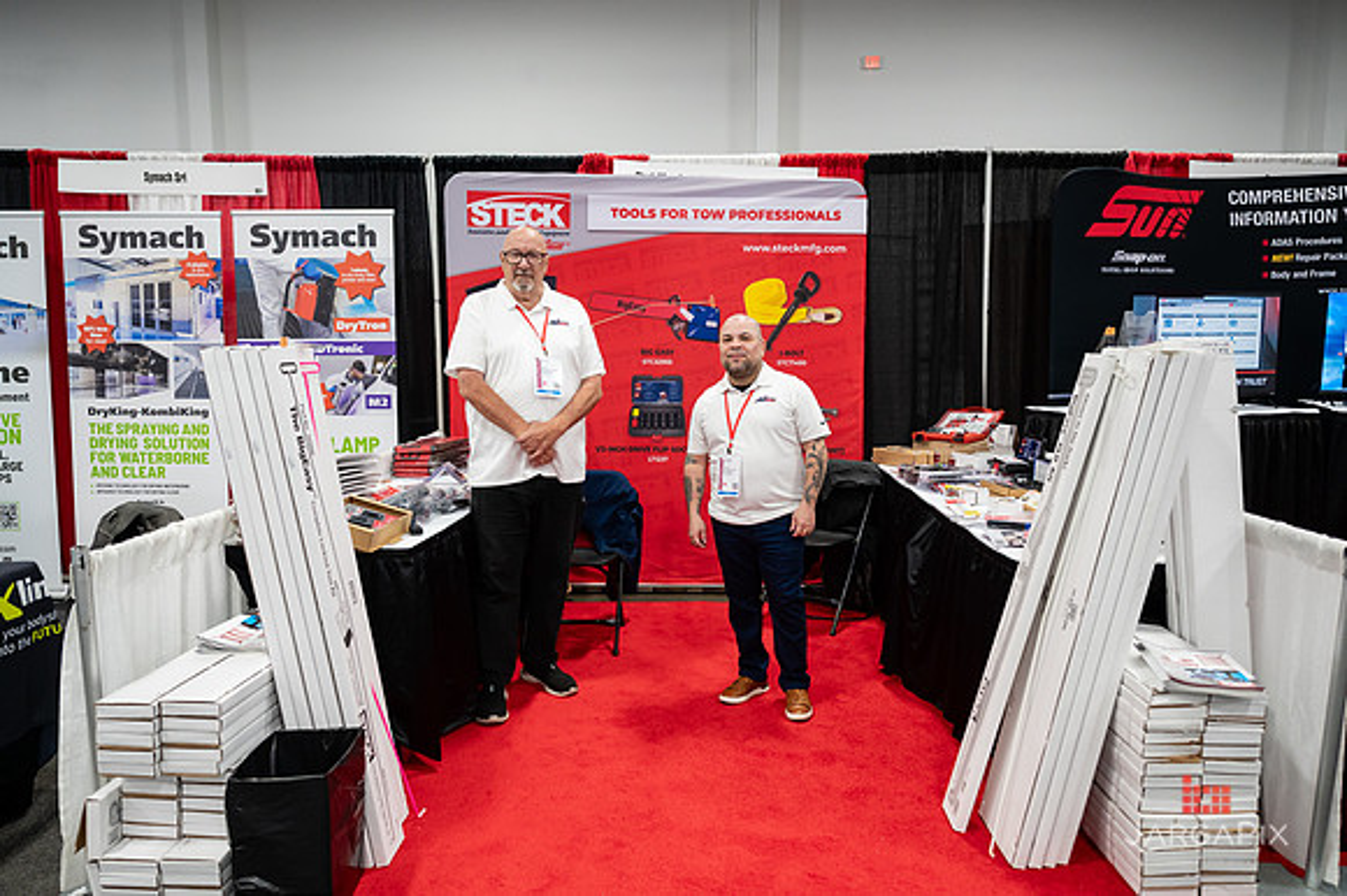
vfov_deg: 51.0
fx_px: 939
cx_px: 670
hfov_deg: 71.3
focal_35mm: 25
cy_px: 448
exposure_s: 1/200
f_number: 3.2
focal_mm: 24
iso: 2500
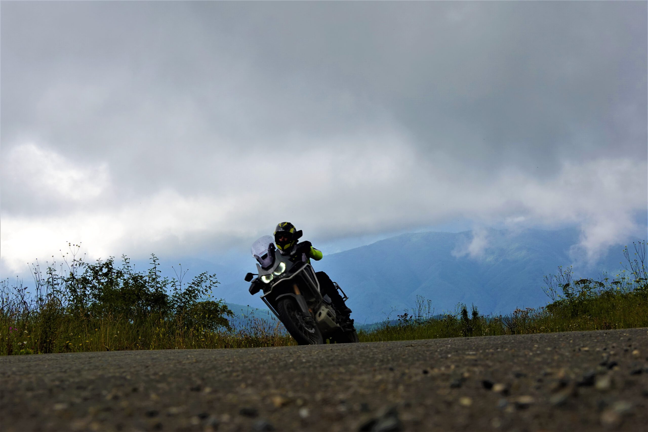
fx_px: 990
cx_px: 324
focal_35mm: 55
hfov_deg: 36.2
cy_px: 216
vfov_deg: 24.6
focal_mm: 20.26
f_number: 5.6
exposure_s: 1/320
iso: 100
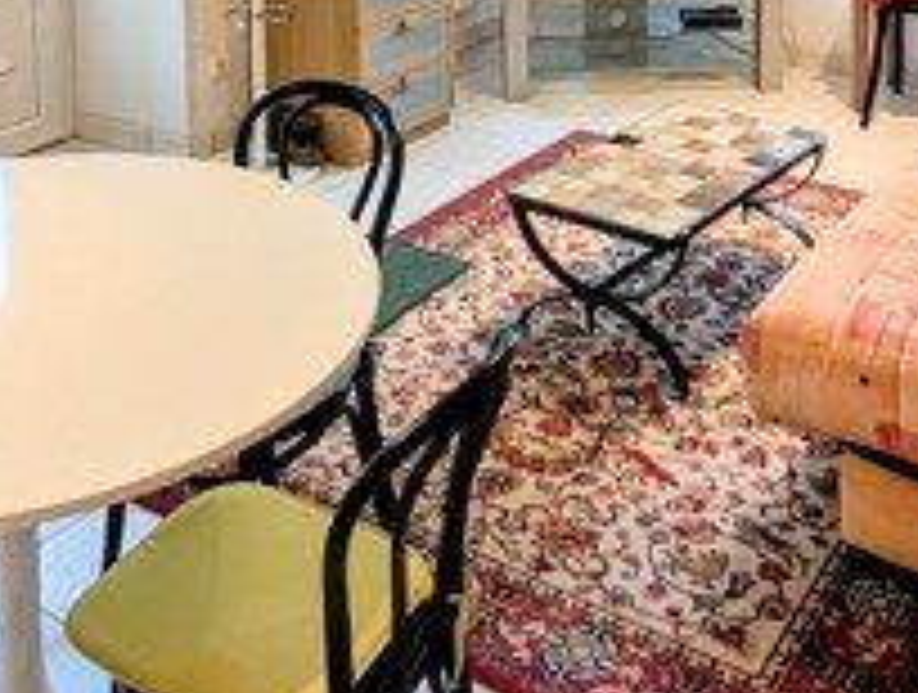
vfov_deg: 25.9
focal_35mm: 47
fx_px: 1249
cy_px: -238
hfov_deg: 40.3
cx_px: 410
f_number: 1.7
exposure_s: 1/50
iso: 54
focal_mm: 2.02
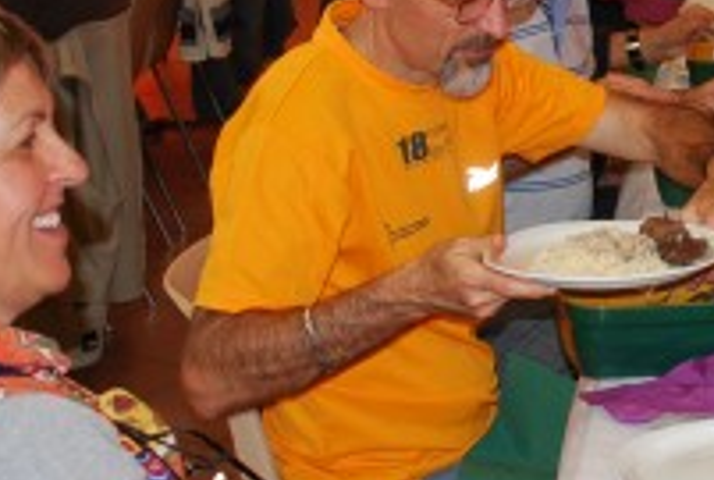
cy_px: 59
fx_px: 2087
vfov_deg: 13.0
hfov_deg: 18.7
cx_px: 774
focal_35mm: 105
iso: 200
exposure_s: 1/60
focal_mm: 22
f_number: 4
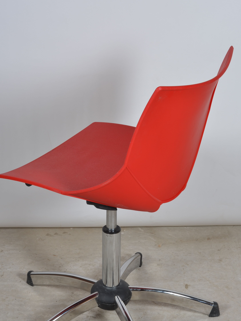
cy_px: 197
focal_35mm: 92
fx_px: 854
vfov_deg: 21.3
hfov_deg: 16.1
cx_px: 118
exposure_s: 1/125
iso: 100
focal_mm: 50
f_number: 14
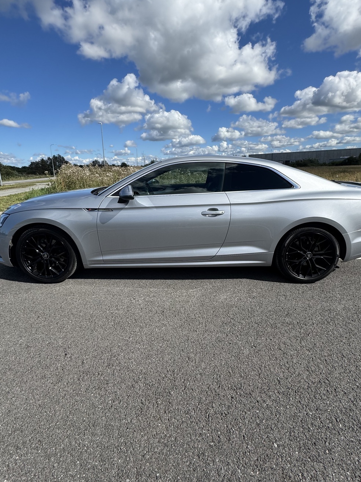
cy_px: 220
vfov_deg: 90.8
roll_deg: +2.1
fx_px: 236
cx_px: 179
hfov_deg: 74.7
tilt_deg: -11.4
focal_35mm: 17
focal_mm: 2.22
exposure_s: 1/2674
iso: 50
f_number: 2.2
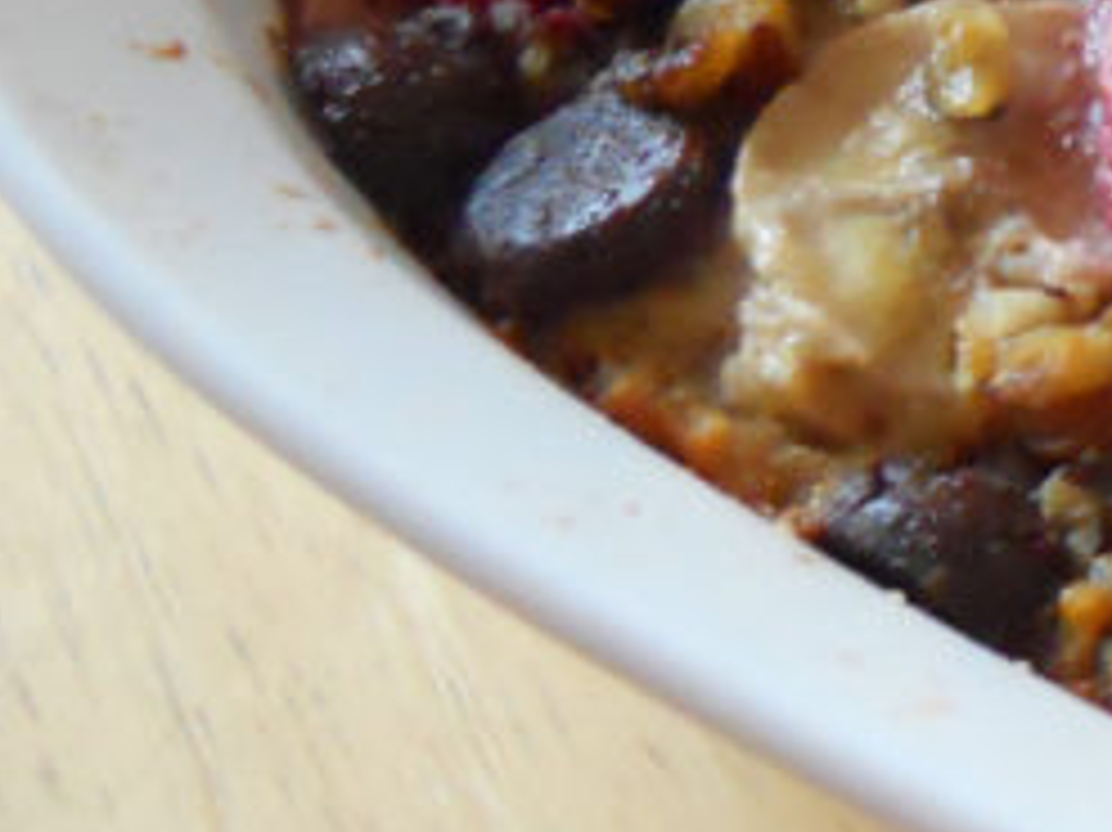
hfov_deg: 14.5
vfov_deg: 12.5
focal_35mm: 116
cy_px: -94
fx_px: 3725
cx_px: 2125
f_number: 2.7
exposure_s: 1/80
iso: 800
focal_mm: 5
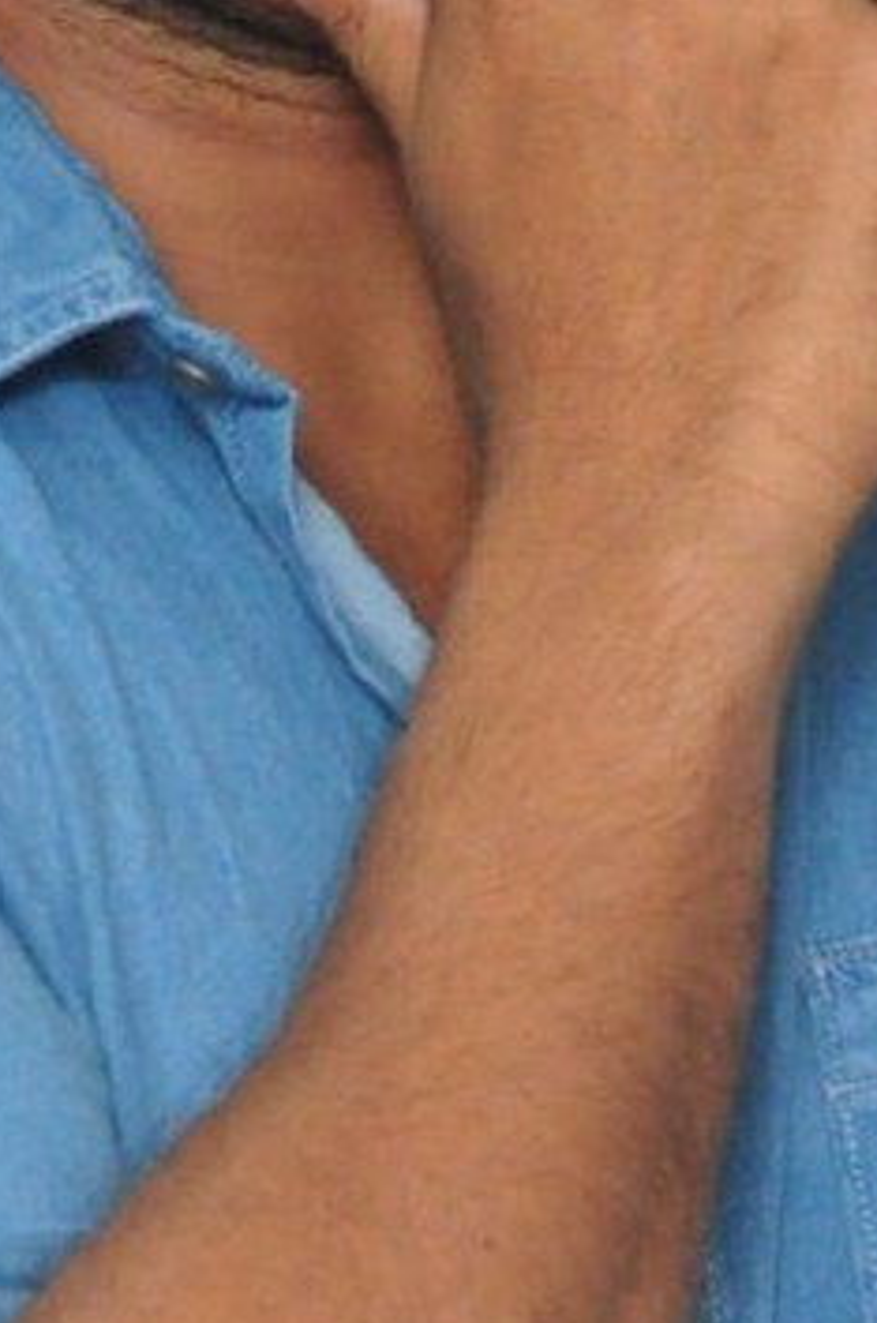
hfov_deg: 2.0
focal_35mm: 673
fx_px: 24693
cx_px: 472
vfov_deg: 3.1
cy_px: 1141
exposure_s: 1/125
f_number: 6.3
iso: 1600
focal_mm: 105
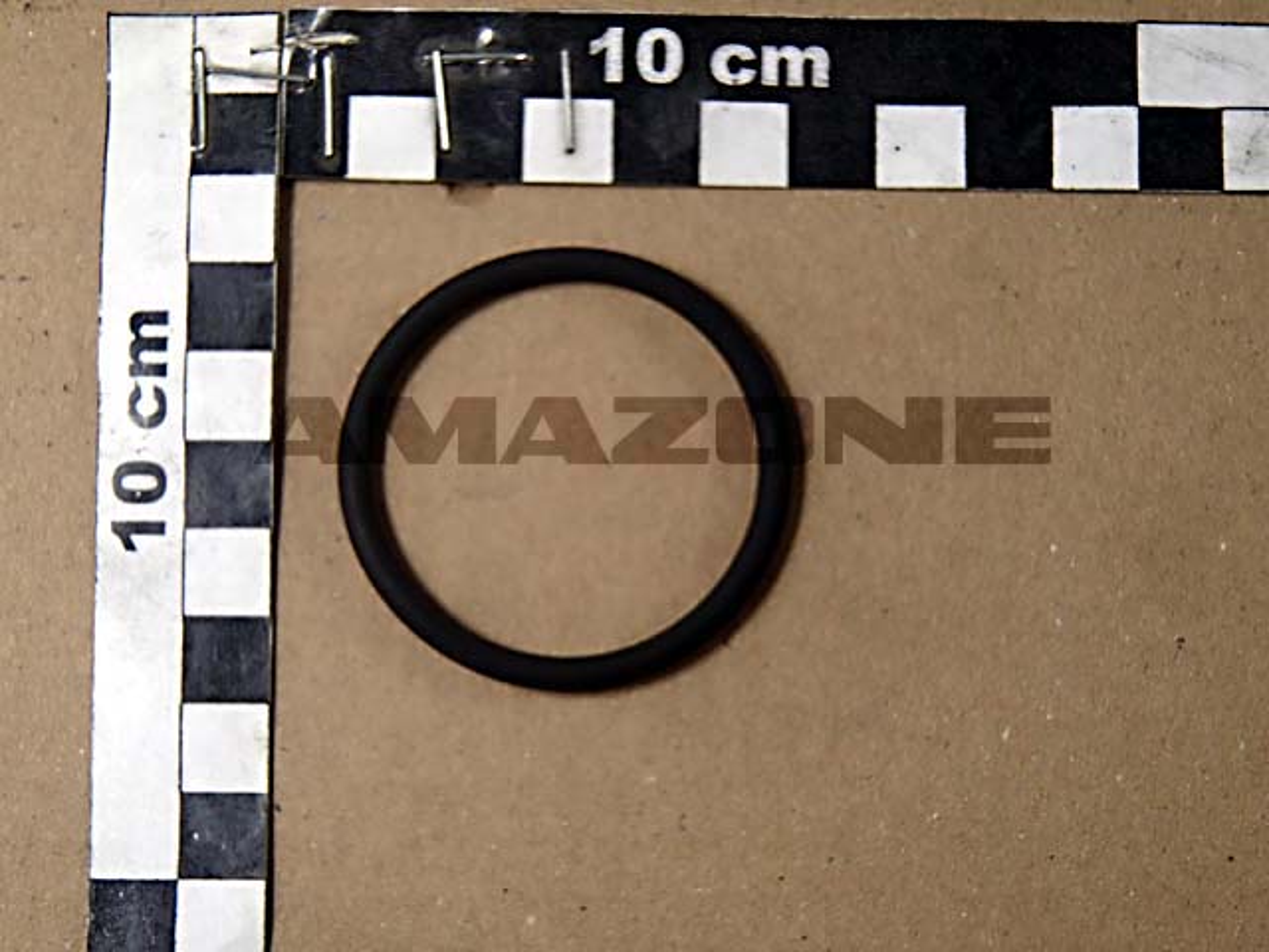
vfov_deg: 16.4
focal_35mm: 90
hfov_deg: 21.8
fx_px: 3299
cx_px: 634
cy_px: 476
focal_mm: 16.1
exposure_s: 1/80
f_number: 4.6
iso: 320
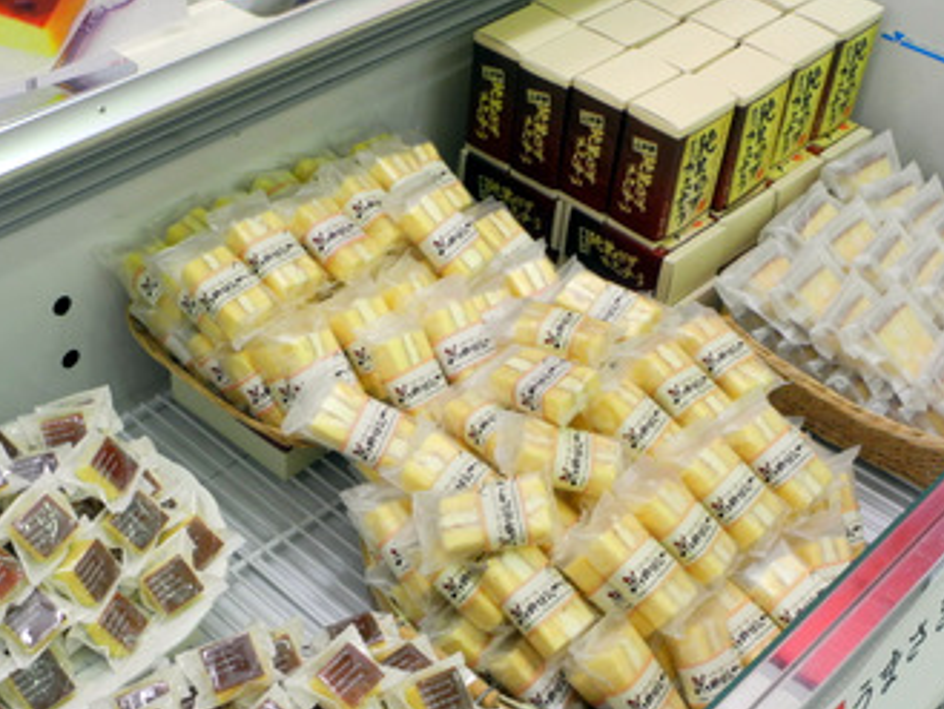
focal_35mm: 51
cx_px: 428
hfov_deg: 37.4
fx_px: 1391
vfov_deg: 28.4
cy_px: 459
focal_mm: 7.4
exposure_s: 1/17.5
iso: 200
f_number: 8
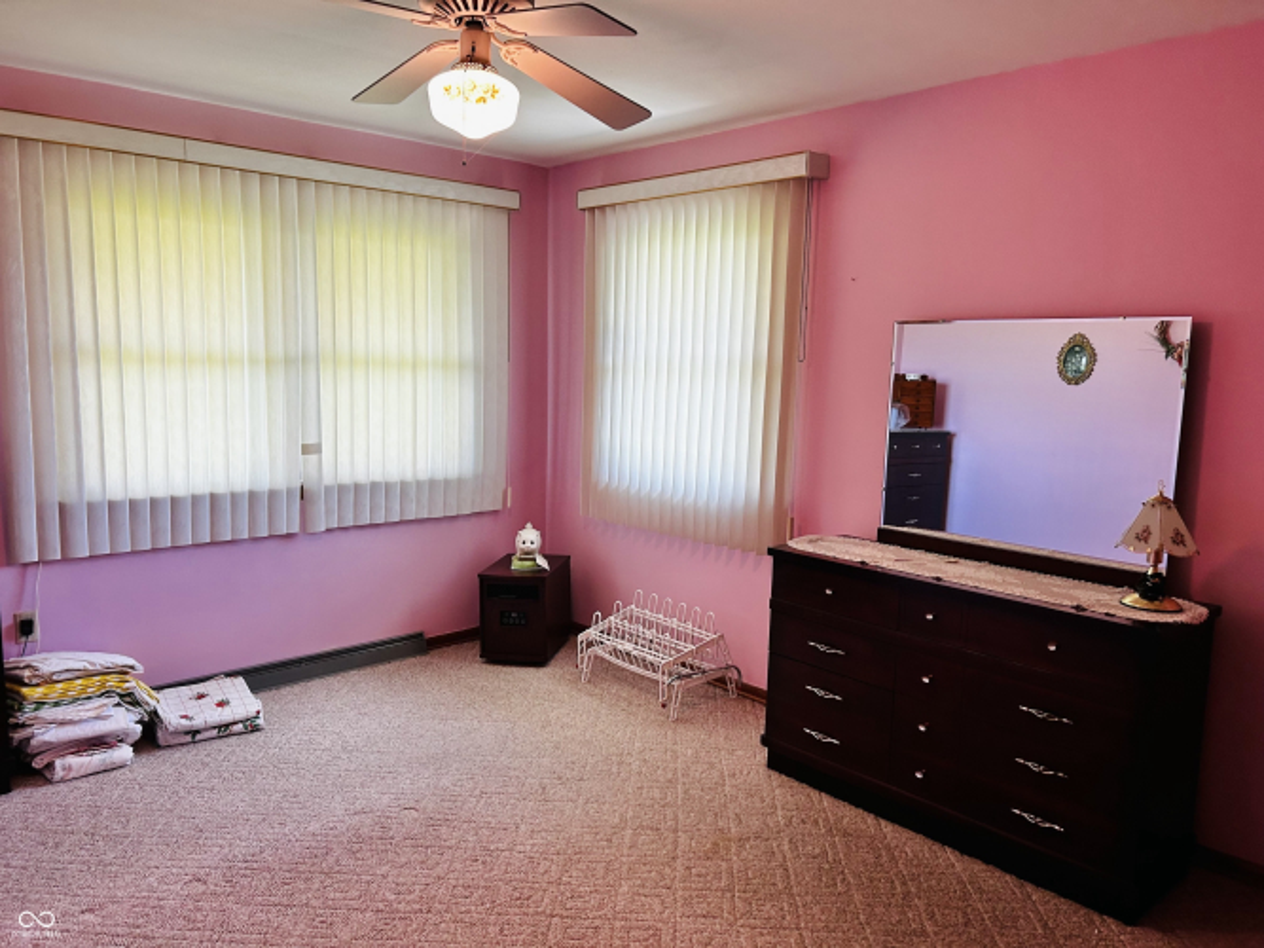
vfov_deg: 53.0
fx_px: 949
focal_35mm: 26
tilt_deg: -5.8
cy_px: 474
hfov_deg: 67.3
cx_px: 632
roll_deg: -1.4
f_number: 1.5
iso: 125
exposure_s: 1/120
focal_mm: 5.7
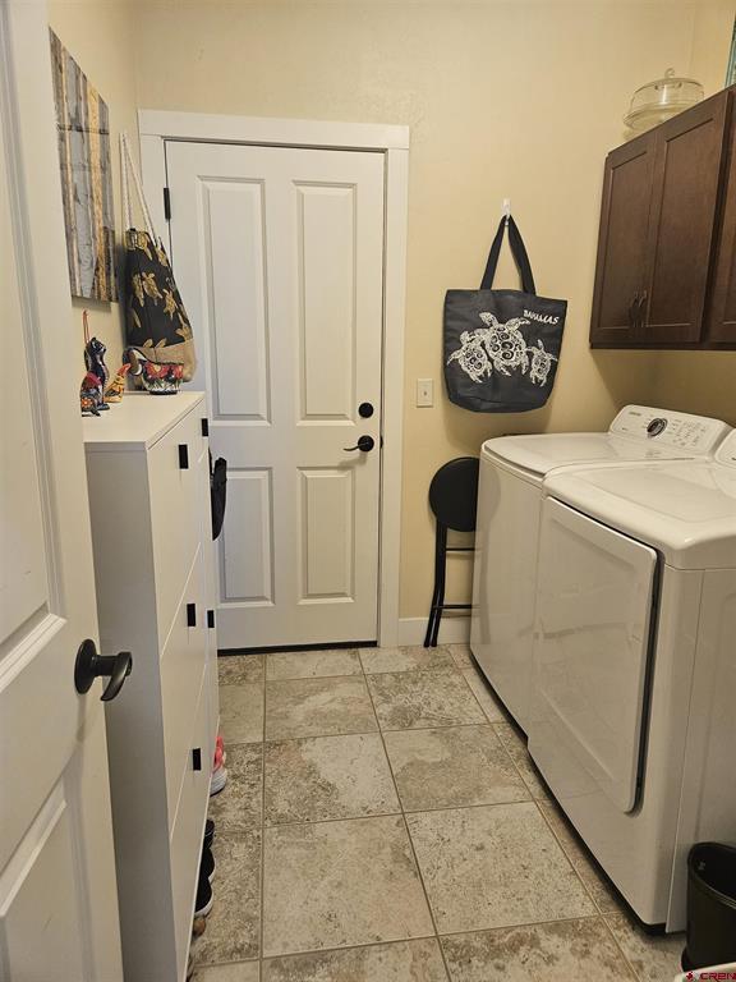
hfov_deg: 58.9
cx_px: 368
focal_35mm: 23
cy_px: 491
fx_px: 652
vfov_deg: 73.9
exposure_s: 1/120
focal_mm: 5.4
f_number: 1.8
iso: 400
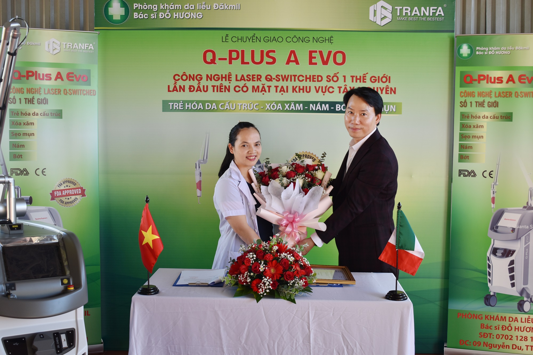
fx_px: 711
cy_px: 178
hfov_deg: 41.1
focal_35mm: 48
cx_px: 266
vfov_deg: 28.1
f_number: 4.5
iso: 200
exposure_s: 1/80
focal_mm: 32
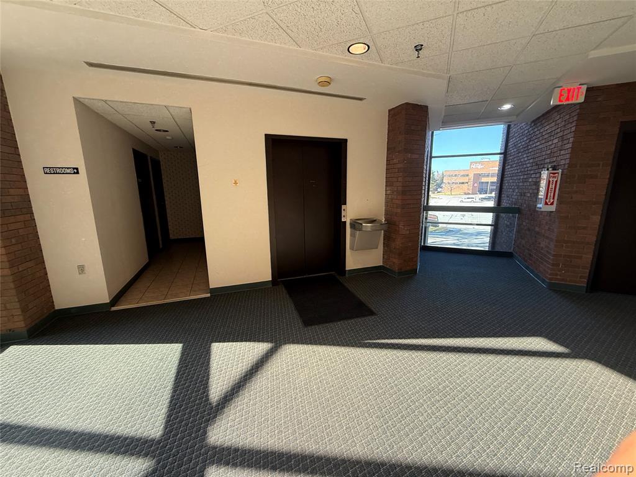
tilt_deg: -8.2
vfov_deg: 85.7
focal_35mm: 14
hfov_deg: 102.1
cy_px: 238
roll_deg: +0.6
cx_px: 318
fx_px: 257
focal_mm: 2.22
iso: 160
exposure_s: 1/99
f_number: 2.2
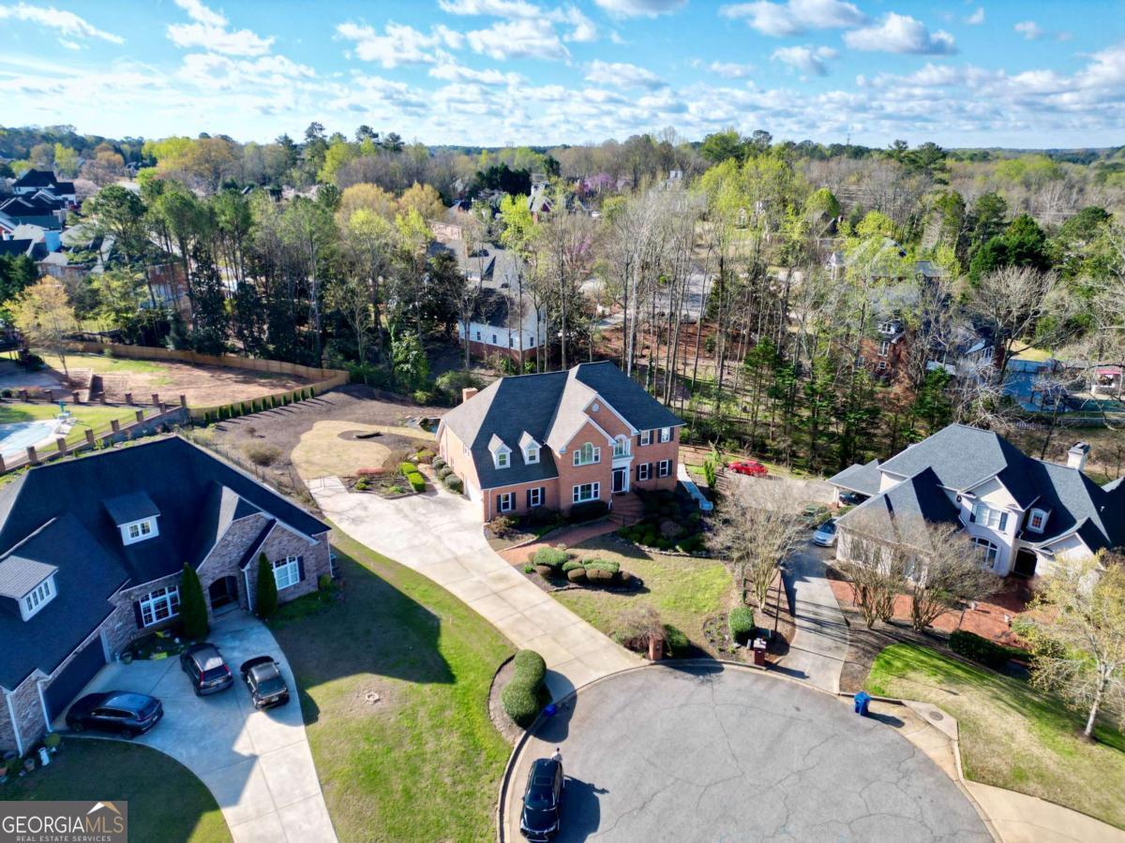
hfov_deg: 71.6
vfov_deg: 56.8
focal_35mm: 24
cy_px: 422
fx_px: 780
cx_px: 562
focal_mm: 6.72
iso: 110
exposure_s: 1/1600
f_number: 1.7
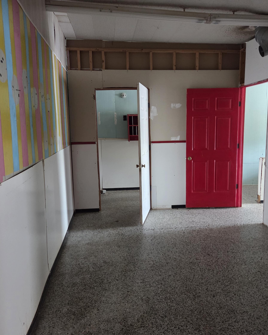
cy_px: 168
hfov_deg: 48.4
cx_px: 148
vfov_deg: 58.8
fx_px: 297
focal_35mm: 30
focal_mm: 5.4
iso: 1250
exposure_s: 1/120
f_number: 1.8
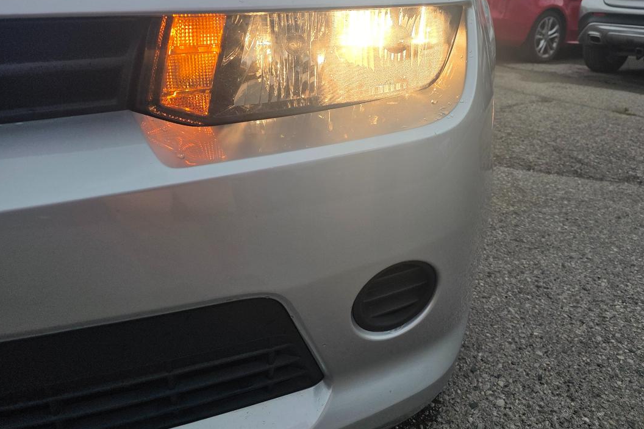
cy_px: 177
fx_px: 519
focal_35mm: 29
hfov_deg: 63.1
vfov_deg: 44.8
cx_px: 384
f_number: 1.7
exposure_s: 1/359
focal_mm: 6.3
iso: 64
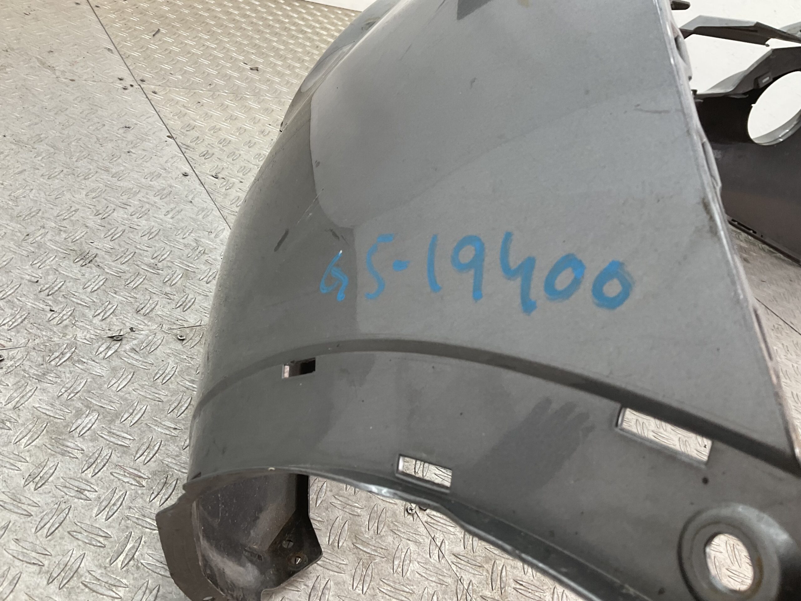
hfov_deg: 61.7
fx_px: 671
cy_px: 300
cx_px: 400
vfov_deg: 48.2
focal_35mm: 29
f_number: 1.8
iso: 40
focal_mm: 3
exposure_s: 1/100
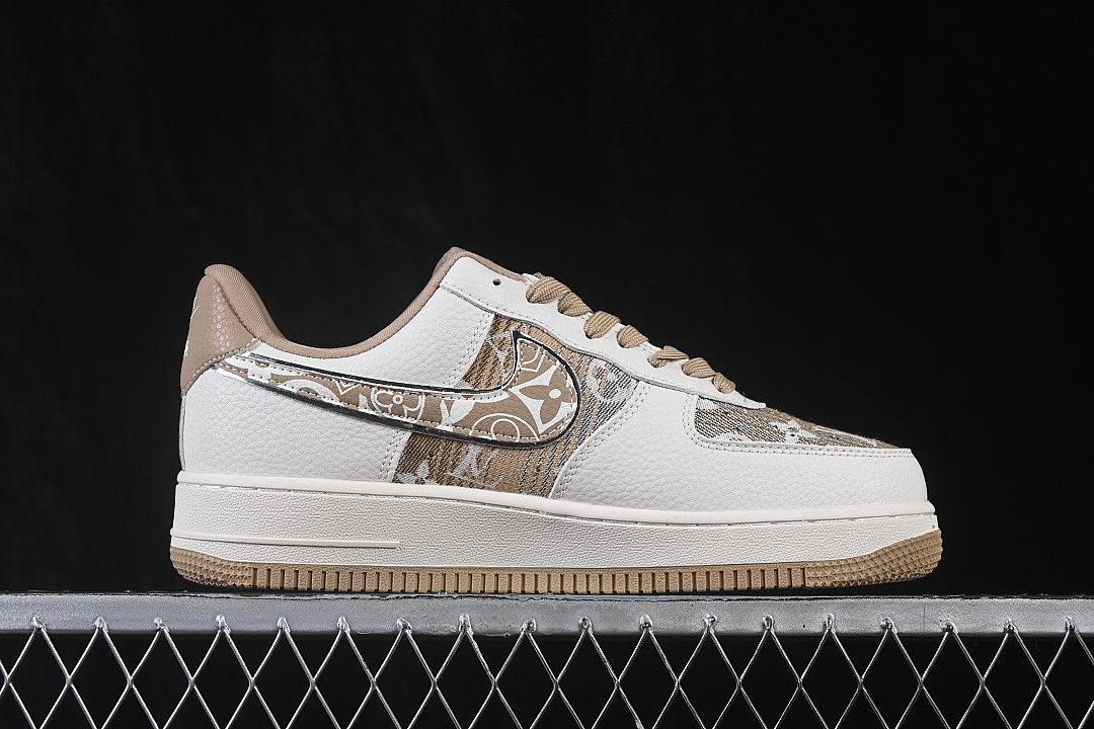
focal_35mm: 75
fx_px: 2279
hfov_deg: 27.0
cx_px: 547
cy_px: 364
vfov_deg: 18.2
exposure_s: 1/80
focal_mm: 50
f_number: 8
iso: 160
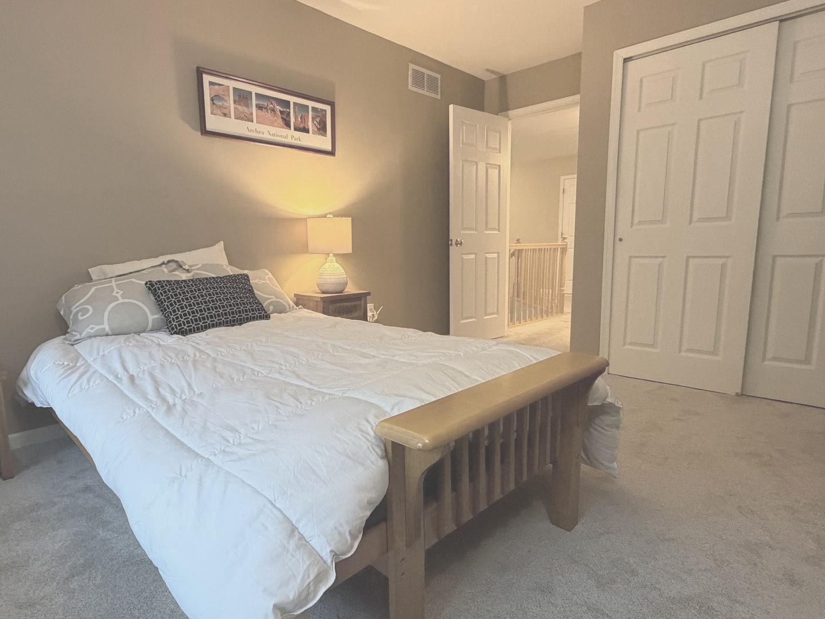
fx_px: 477
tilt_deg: -8.6
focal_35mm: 20
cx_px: 381
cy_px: 318
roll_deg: +1.1
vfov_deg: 65.9
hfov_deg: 81.6
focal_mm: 2.22
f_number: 2.2
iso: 500
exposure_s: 1/60
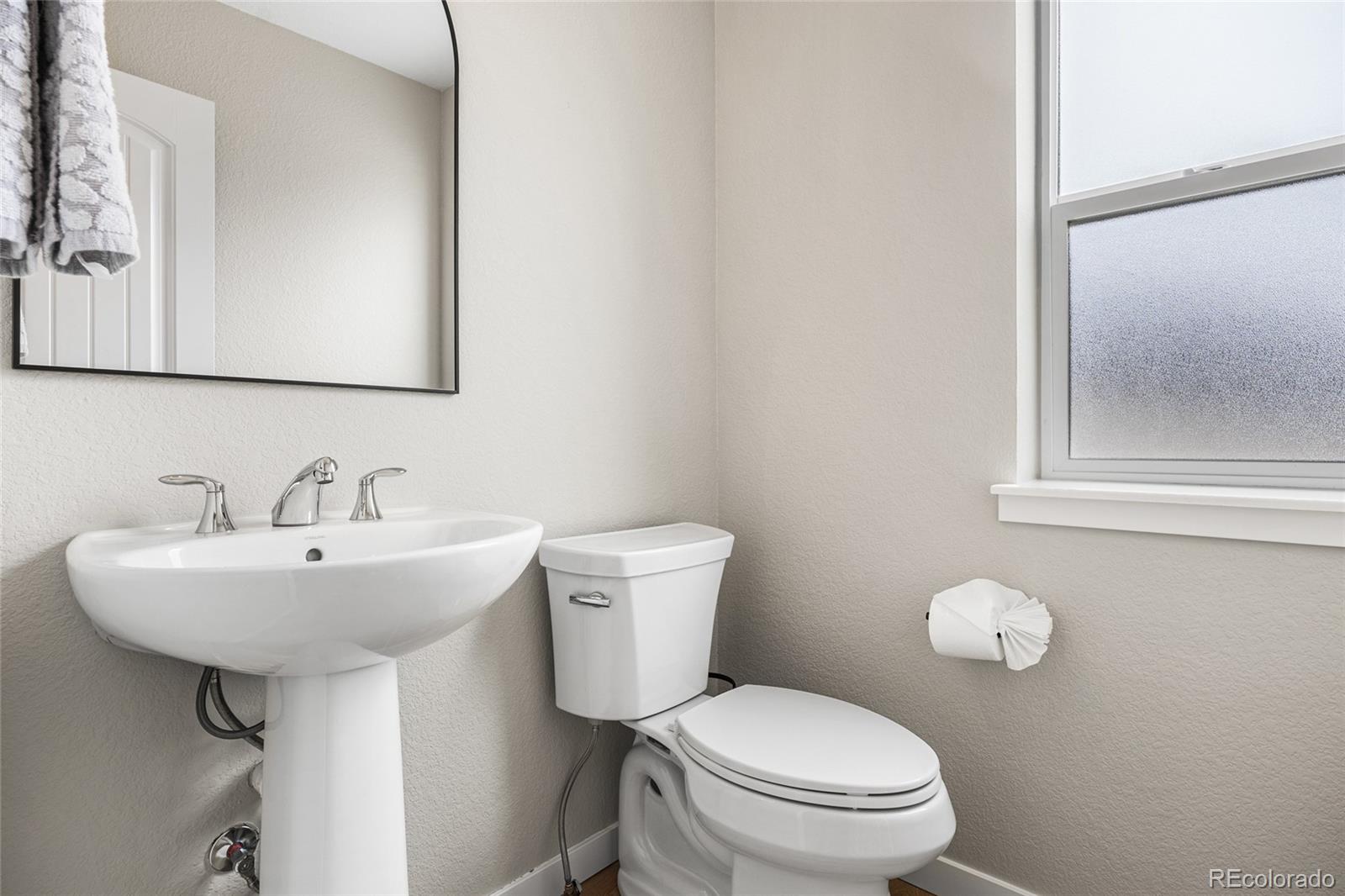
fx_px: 672
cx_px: 672
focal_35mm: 18
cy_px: 448
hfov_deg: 90.0
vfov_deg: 67.4
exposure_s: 1/6
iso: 200
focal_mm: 18
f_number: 8
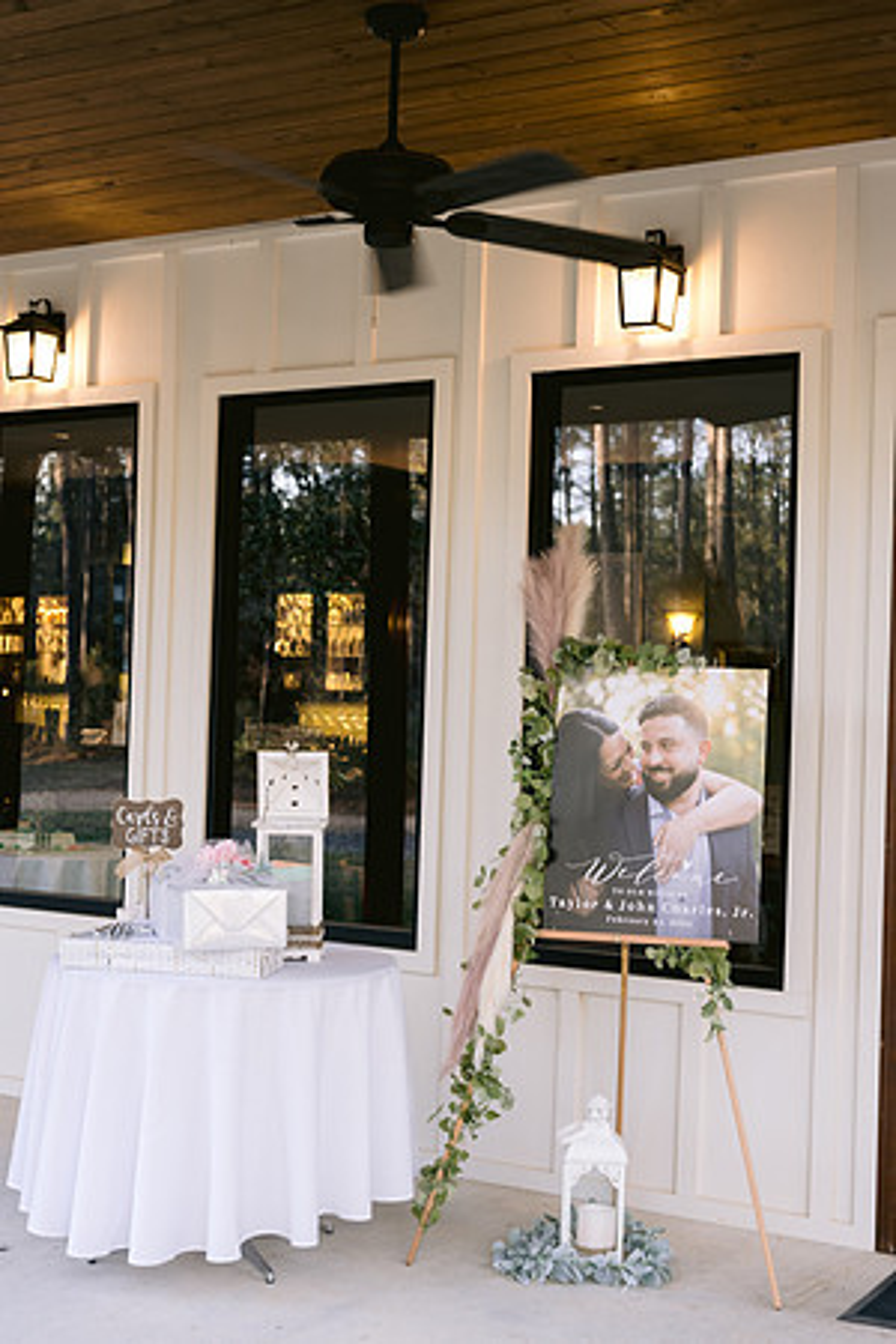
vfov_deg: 39.6
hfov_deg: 27.0
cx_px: 448
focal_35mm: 50
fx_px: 1867
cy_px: 672
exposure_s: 1/80
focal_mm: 50
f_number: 4.5
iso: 400
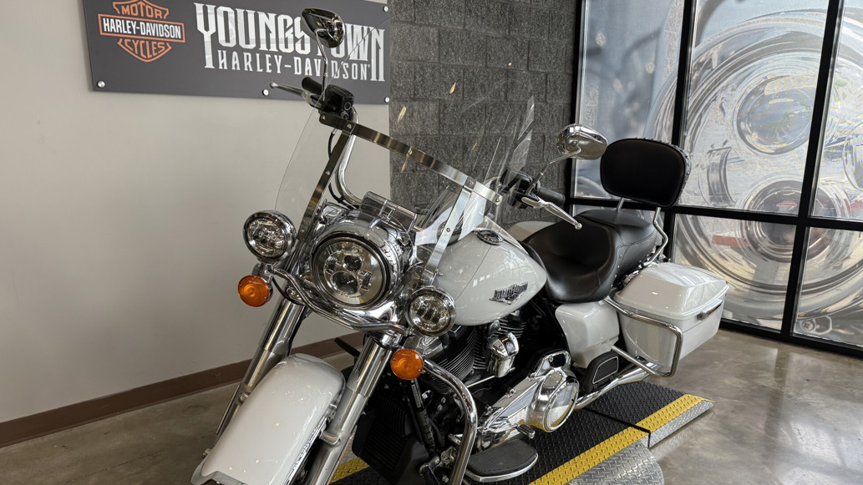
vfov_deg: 42.6
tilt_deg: -14.4
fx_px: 618
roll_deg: +0.4
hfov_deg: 69.8
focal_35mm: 27
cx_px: 420
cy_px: 303
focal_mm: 6.76
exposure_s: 1/120
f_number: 1.78
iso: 125
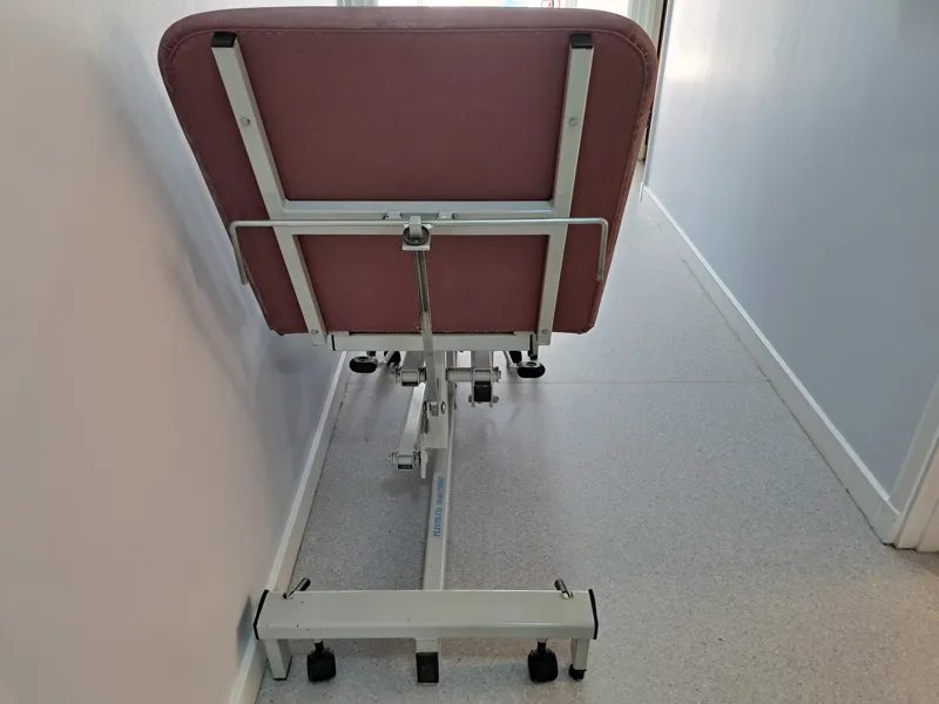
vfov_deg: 56.8
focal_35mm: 24
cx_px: 470
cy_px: 352
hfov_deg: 71.6
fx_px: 651
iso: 160
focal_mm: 5.23
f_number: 1.8
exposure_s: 1/50
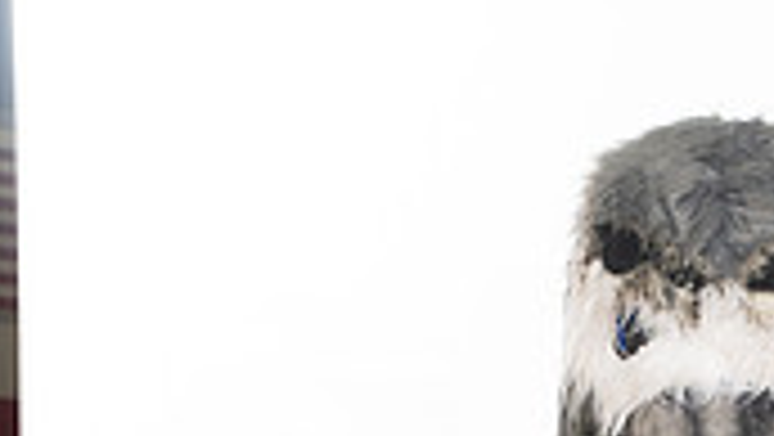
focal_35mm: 126
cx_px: 630
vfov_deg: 8.9
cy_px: 966
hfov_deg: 16.9
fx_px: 2588
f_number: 7.1
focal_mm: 46
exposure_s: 1/320
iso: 800
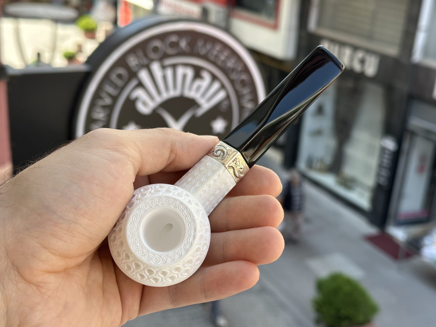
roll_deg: -4.5
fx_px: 605
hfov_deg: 39.7
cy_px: 164
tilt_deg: -21.2
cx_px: 218
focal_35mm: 48
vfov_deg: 30.3
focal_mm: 6.86
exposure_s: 1/501
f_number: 1.78
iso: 64
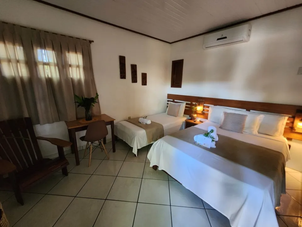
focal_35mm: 13
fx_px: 113
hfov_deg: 106.2
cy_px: 114
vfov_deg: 89.9
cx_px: 151
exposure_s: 1/24
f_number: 2.2
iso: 640
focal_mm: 2.2
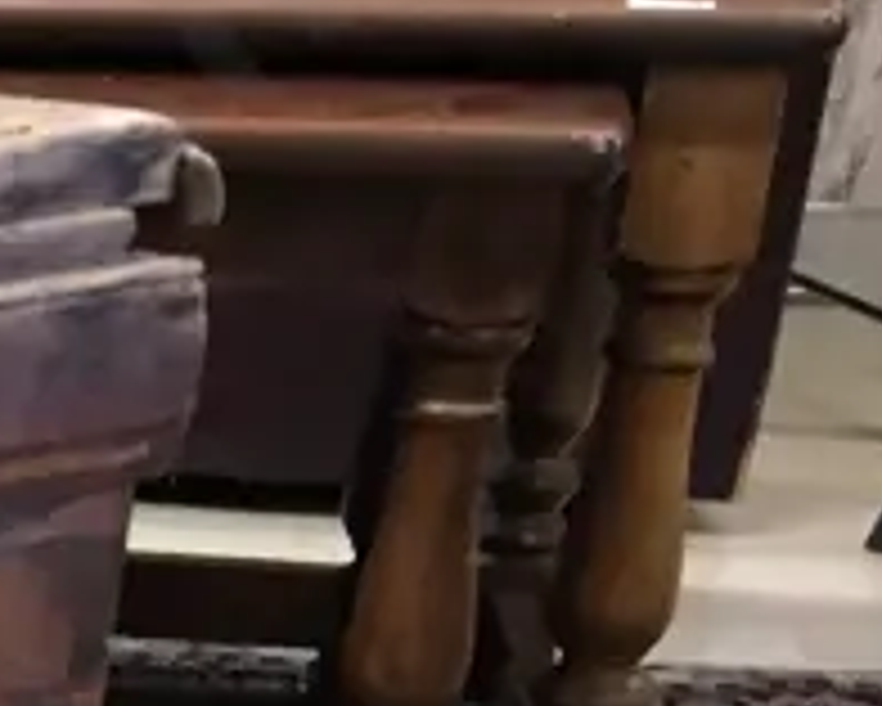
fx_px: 3865
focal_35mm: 148
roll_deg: +0.7
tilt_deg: -23.1
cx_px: -1408
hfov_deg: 10.6
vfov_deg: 9.9
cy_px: 1232
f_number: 2.2
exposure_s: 1/17
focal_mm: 4.15
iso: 100
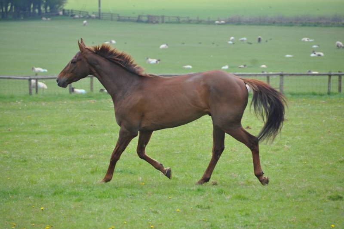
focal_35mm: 300
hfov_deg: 6.9
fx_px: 2863
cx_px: 172
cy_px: 114
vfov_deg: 4.6
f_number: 5.6
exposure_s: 1/500
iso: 320
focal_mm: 200
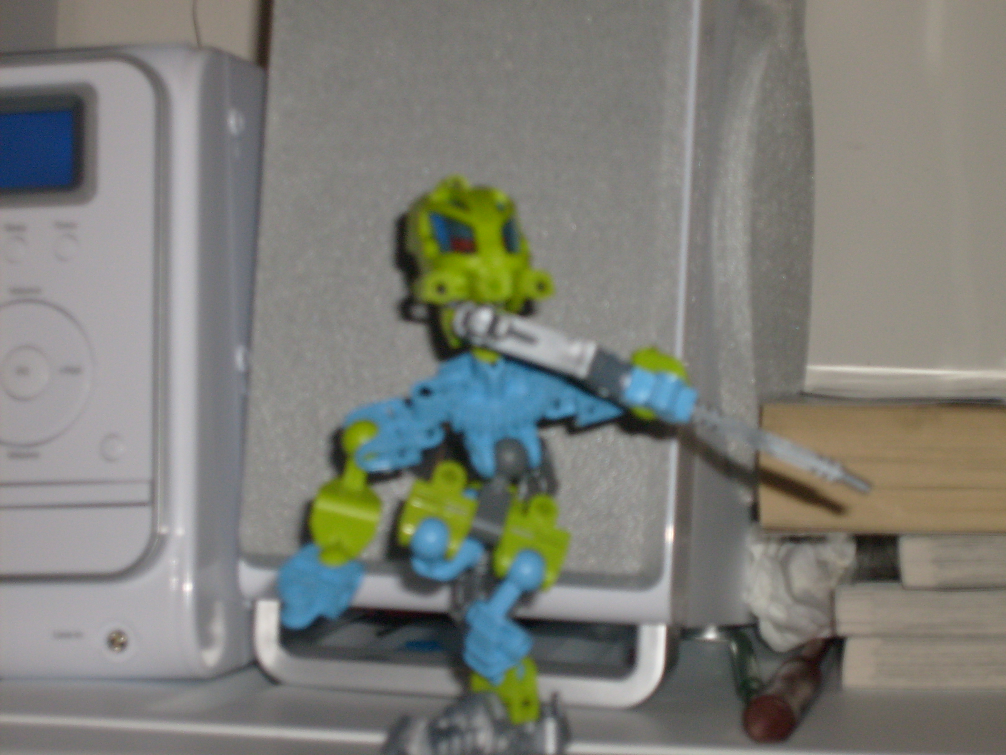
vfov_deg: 18.2
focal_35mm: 81
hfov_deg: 24.1
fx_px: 2354
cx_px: 503
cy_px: 378
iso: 100
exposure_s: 1/90
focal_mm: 13.7
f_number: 4.2
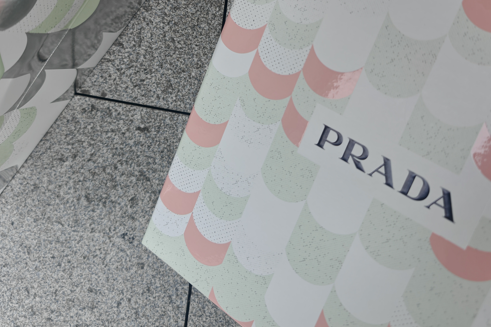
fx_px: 518
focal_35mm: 38
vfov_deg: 33.7
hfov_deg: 50.7
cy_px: 50
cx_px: 246
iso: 50
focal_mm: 7.62
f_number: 1.6
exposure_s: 1/510
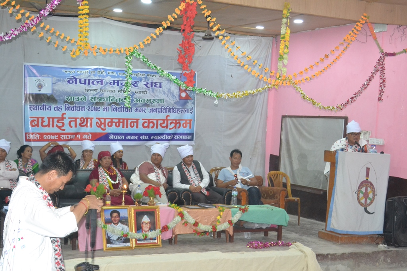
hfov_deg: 36.9
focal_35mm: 54
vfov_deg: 25.1
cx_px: 204
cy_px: 136
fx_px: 611
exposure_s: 1/60
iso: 3200
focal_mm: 36
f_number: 5
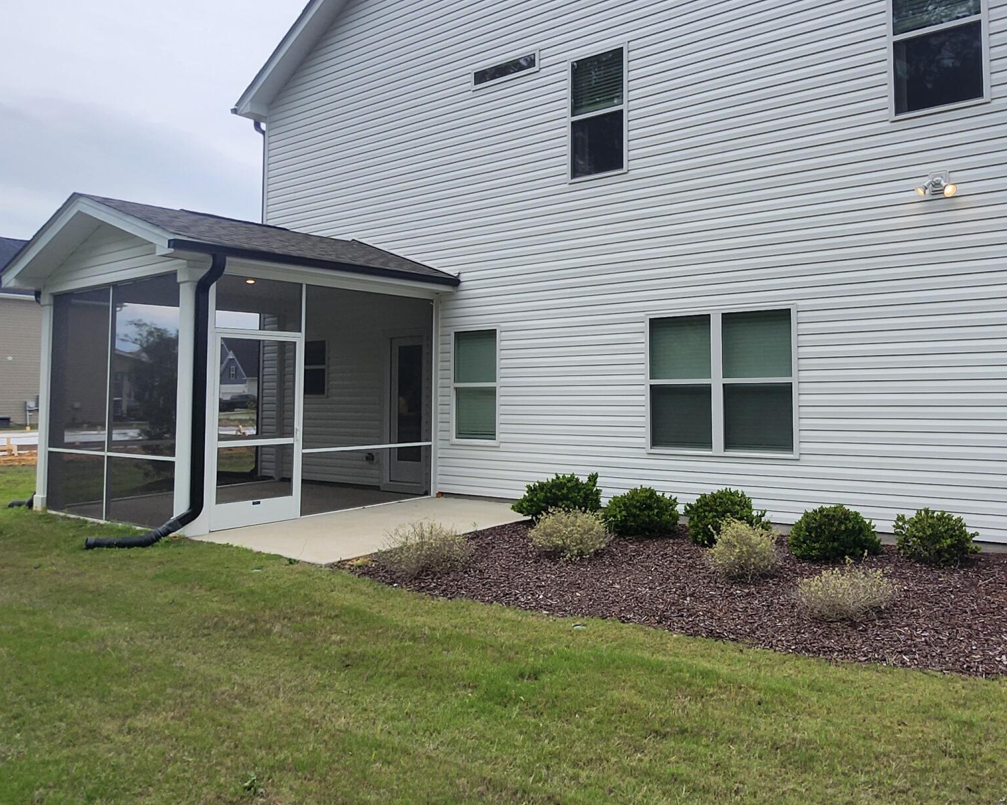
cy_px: 380
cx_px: 693
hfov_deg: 65.8
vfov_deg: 56.7
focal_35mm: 25
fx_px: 745
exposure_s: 1/1525
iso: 40
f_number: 2.2
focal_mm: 1.74
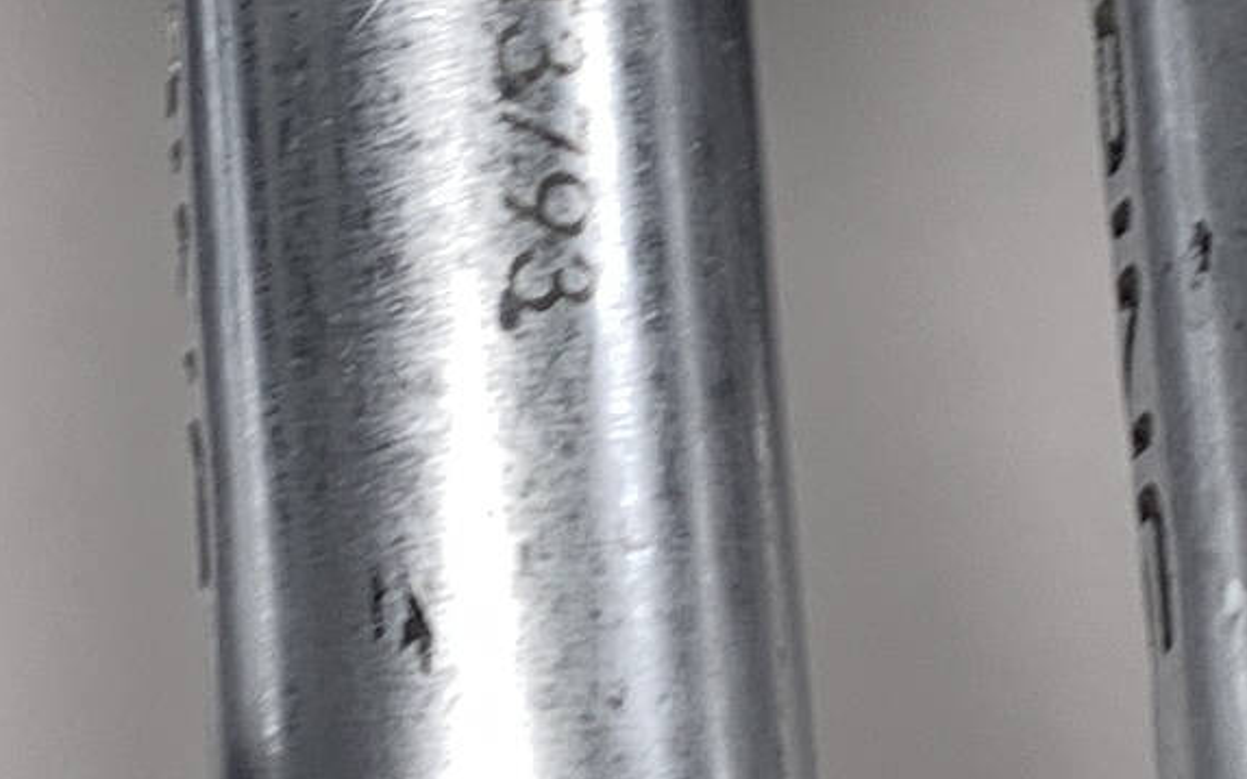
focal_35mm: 194
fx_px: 6592
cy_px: 431
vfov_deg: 6.8
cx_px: 760
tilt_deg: -69.6
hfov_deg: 10.8
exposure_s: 1/129
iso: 25
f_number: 1.8
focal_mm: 4.25
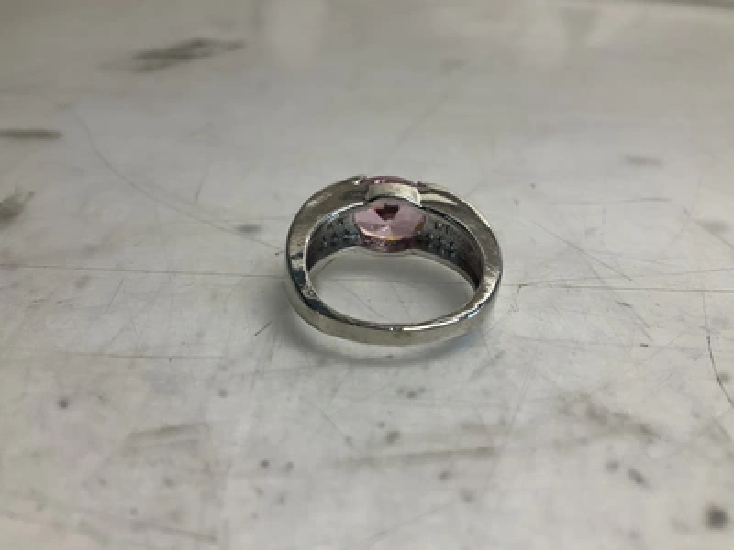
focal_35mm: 29
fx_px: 615
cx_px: 367
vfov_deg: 48.2
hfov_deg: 61.7
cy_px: 275
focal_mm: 3
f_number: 1.8
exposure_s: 1/120
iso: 50
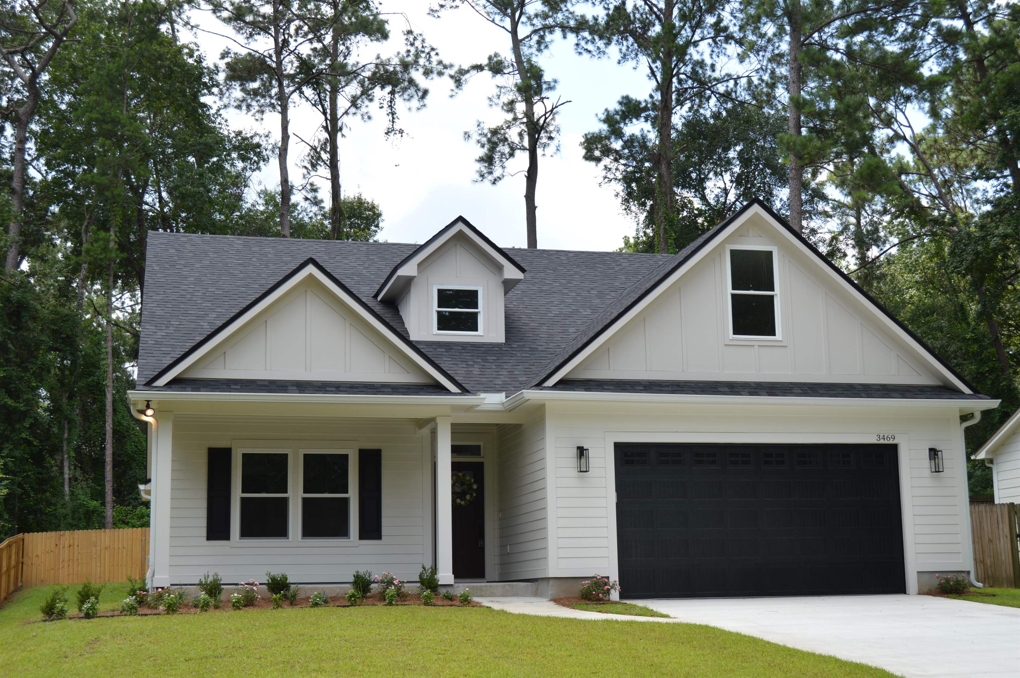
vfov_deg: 28.0
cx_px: 510
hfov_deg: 41.1
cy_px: 339
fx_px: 1359
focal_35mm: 48
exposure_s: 1/200
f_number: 7.1
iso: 100
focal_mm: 32
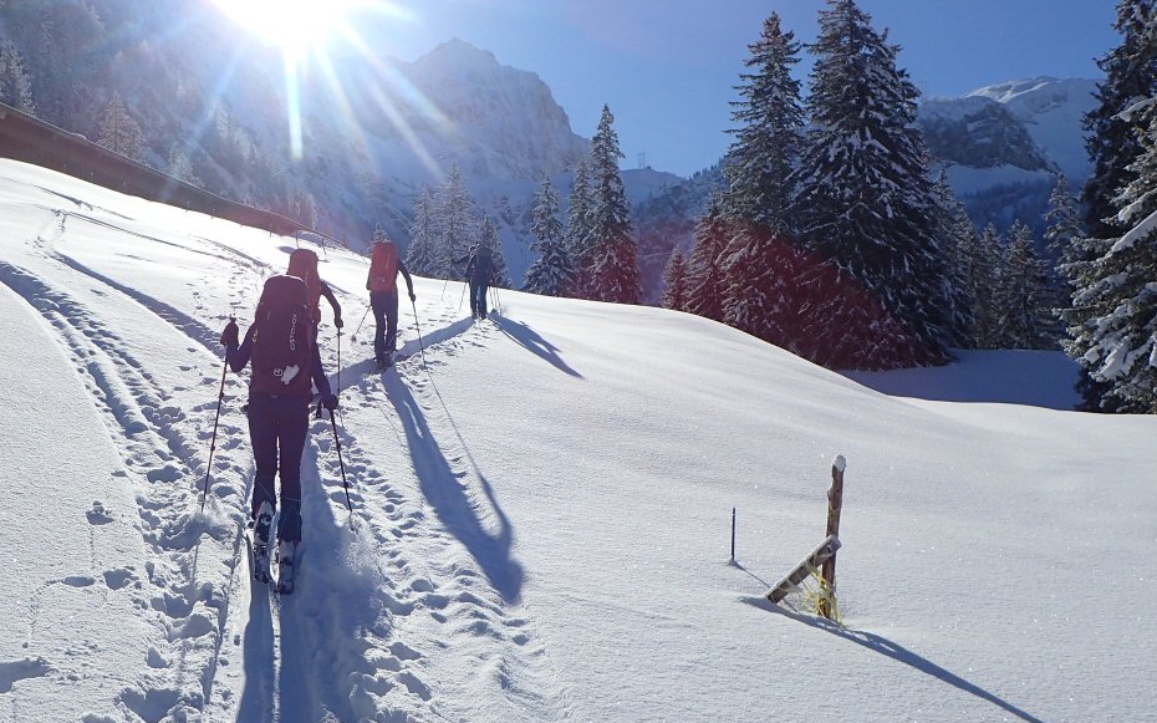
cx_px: 404
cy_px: 373
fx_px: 1198
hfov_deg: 50.8
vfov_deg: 33.6
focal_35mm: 38
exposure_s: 1/640
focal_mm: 4.5
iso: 100
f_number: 8
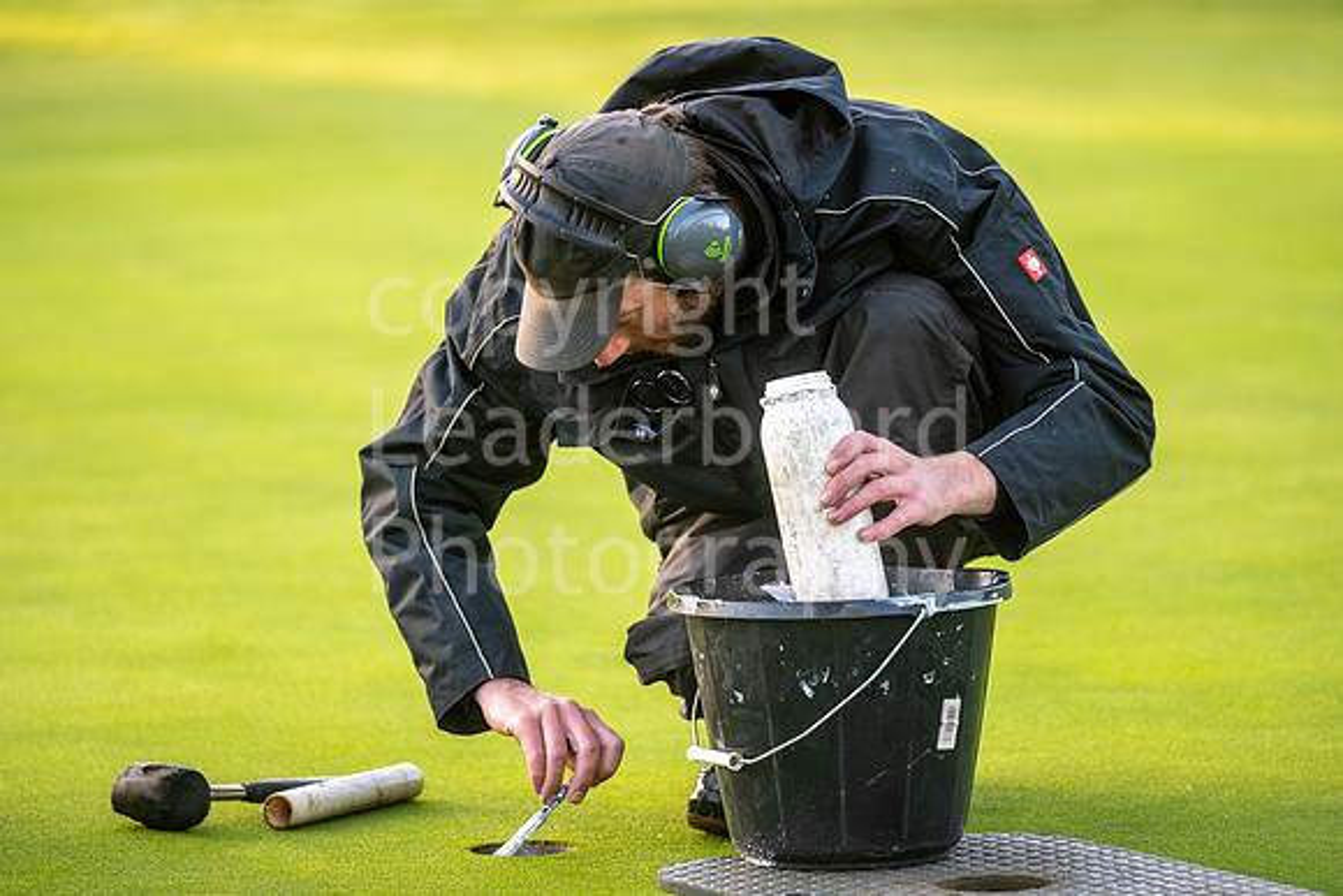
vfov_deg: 4.6
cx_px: 672
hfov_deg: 6.9
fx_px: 11194
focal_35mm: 300
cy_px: 448
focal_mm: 300
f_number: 4
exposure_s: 1/320
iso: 400
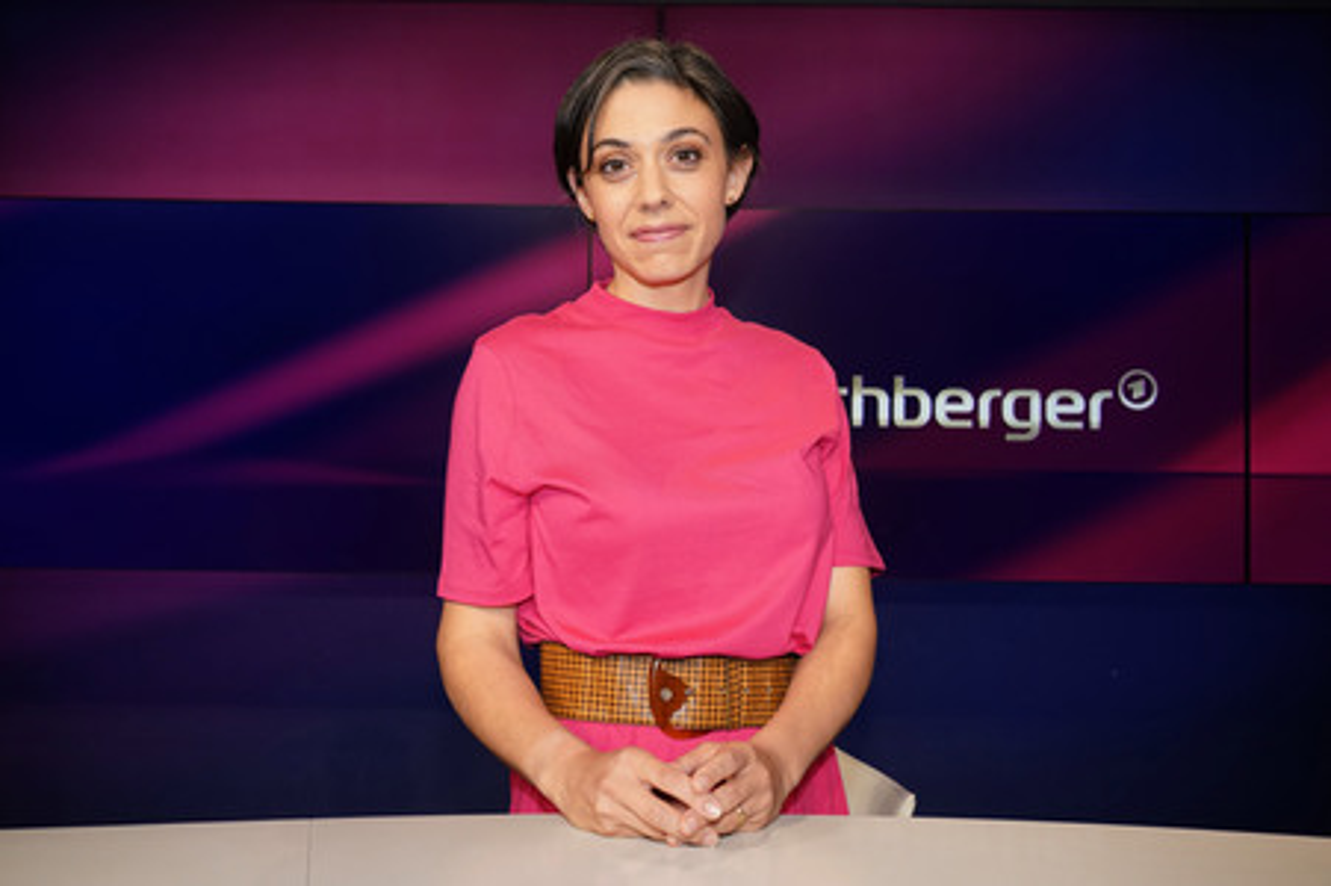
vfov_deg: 38.8
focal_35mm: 34
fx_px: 1256
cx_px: 666
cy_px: 443
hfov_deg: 55.8
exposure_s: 1/125
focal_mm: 34
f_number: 5.6
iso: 2000
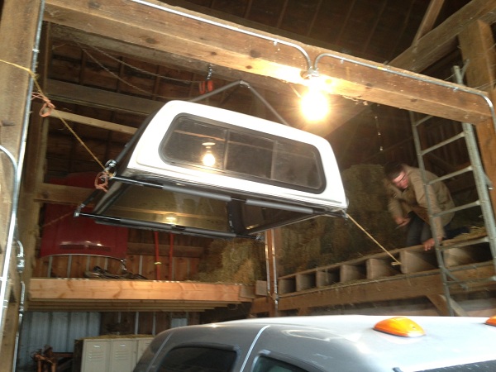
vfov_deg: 42.9
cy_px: 186
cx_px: 248
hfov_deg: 55.4
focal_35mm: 33
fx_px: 473
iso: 80
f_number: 2.4
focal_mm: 4.13
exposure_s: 1/20
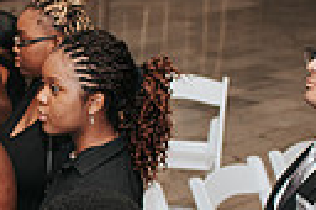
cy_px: 215
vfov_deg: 7.7
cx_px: -104
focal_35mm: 178
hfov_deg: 11.3
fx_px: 1560
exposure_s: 1/125
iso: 1000
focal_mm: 35
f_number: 3.2
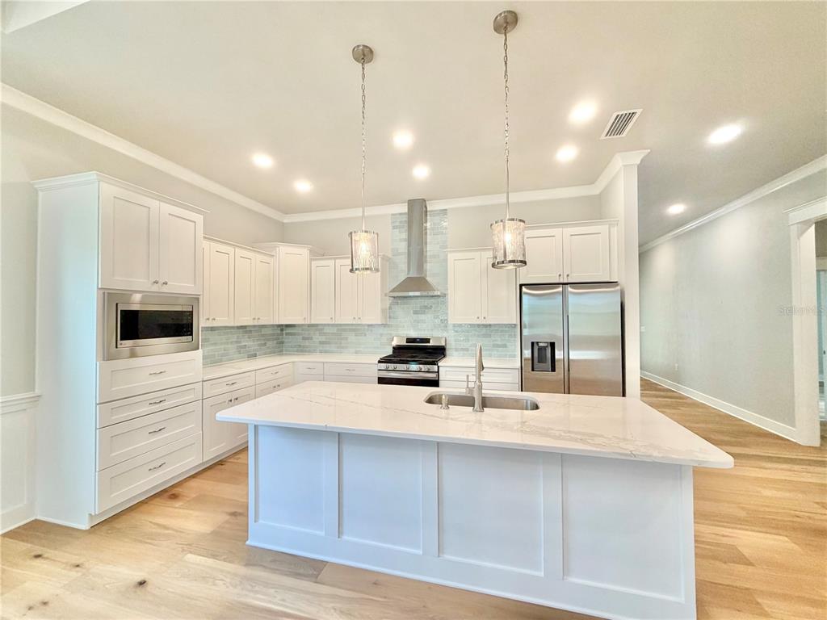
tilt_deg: +0.4
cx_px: 414
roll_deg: +1.1
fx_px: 334
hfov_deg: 102.1
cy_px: 310
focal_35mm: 14
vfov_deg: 85.7
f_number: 2.2
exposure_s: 1/120
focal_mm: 2.22
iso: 160
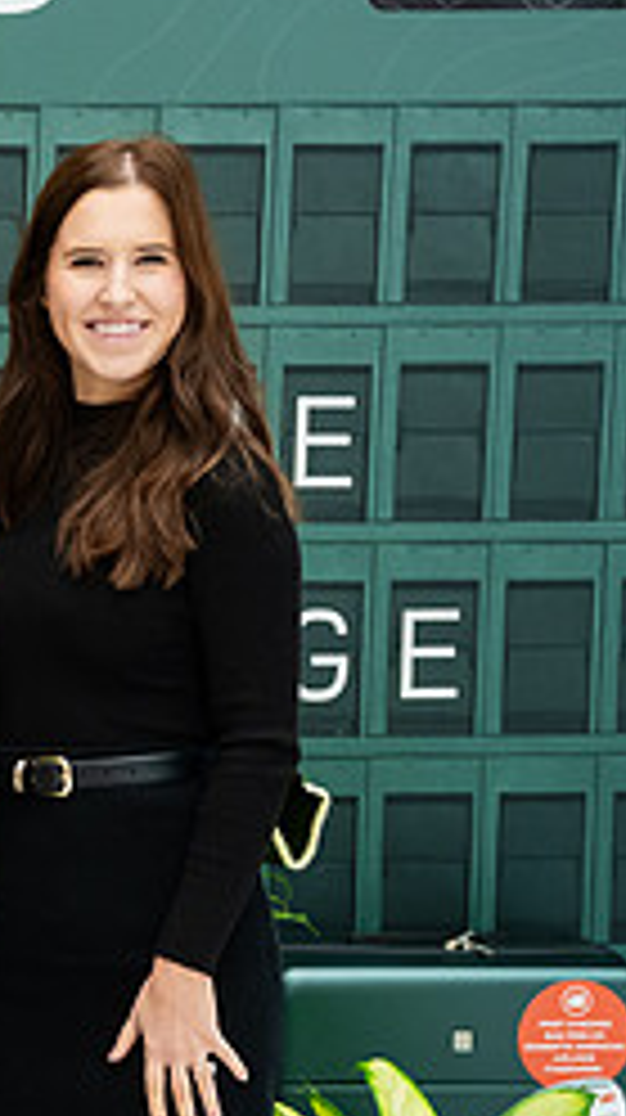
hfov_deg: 11.0
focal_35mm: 104
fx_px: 3077
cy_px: 802
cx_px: -422
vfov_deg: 20.4
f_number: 3.2
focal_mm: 40
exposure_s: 1/160
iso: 1600
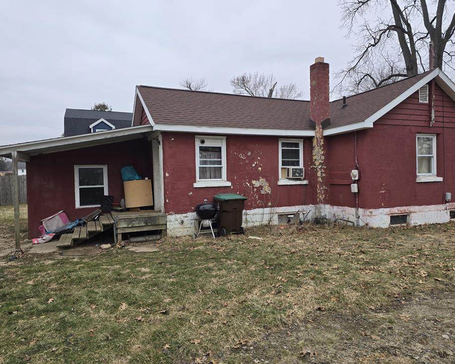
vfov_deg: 56.8
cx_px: 246
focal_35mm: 25
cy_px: 185
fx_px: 337
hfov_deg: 68.0
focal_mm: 6.3
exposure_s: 1/180
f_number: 1.7
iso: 12
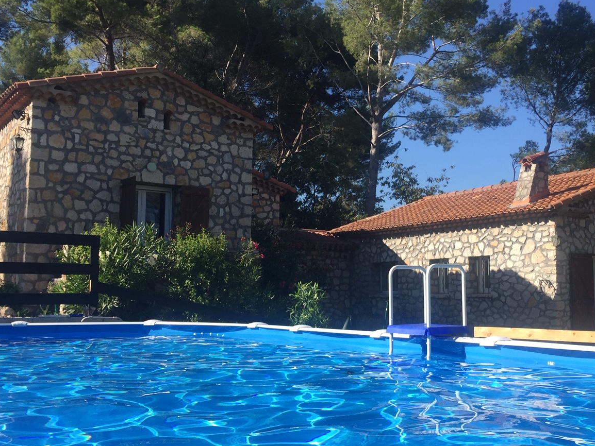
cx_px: 336
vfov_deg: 35.1
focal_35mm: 41
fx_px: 705
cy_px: 228
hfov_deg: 45.7
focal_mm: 4.15
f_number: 2.2
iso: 32
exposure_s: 1/1276
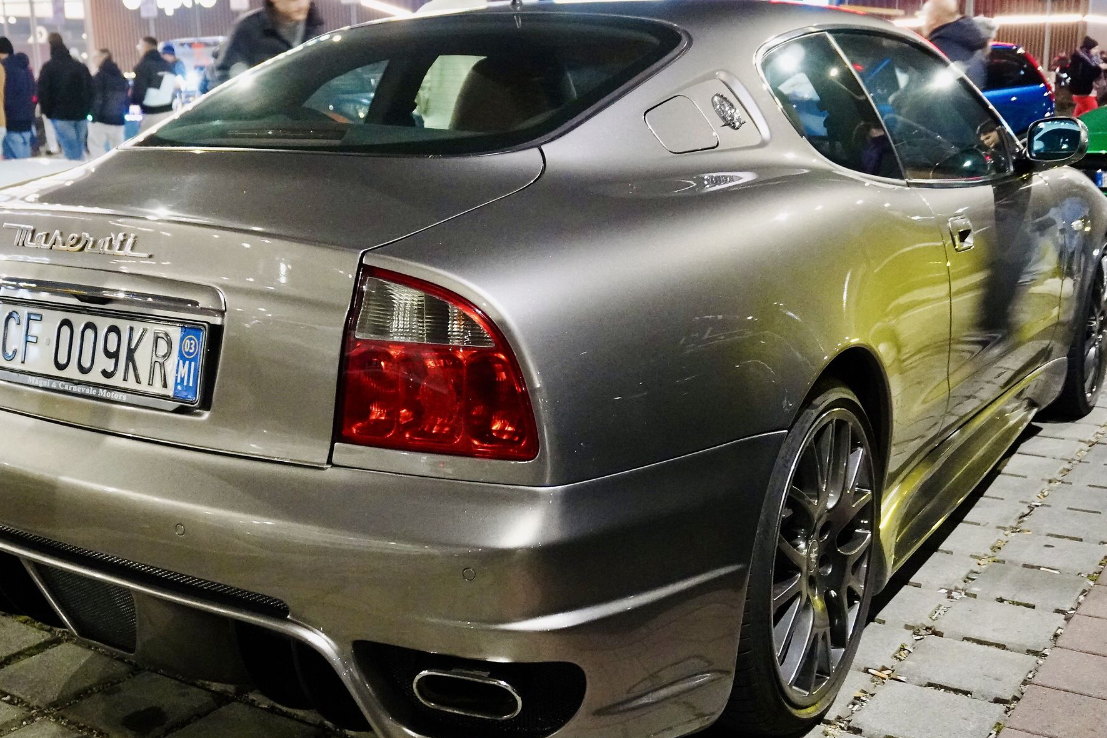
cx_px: 498
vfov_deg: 31.4
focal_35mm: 43
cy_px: 426
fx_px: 1312
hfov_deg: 45.7
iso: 6400
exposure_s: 1/25
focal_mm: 21
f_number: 4
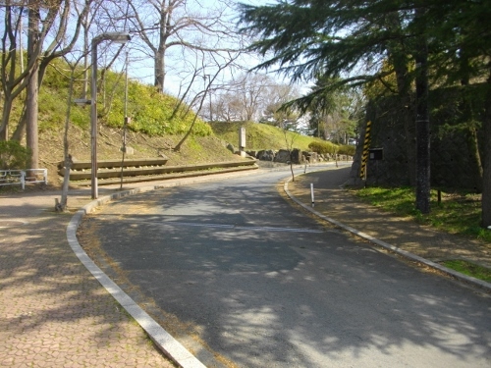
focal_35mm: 32
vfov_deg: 44.2
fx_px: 454
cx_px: 246
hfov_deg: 56.8
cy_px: 184
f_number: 2.9
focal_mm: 5.7
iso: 100
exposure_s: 1/640
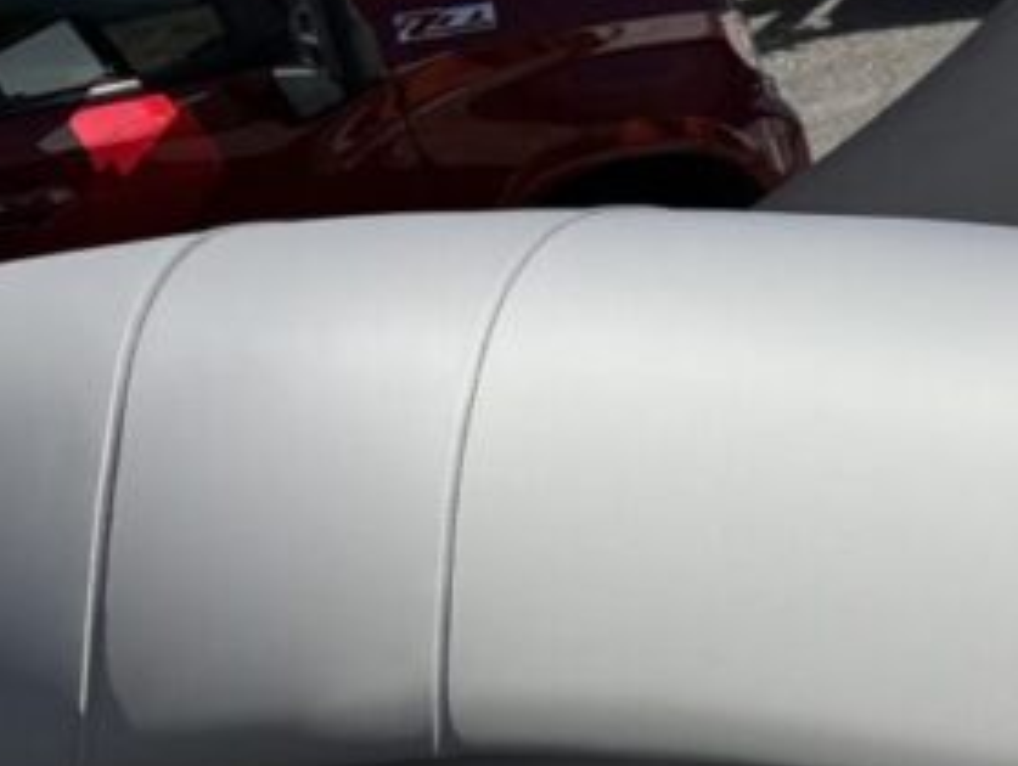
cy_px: 1736
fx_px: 3946
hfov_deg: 12.4
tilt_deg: -33.1
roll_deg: +0.6
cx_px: 2215
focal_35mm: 134
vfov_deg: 9.9
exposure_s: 1/4854
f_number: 1.6
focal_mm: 5.96
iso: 50
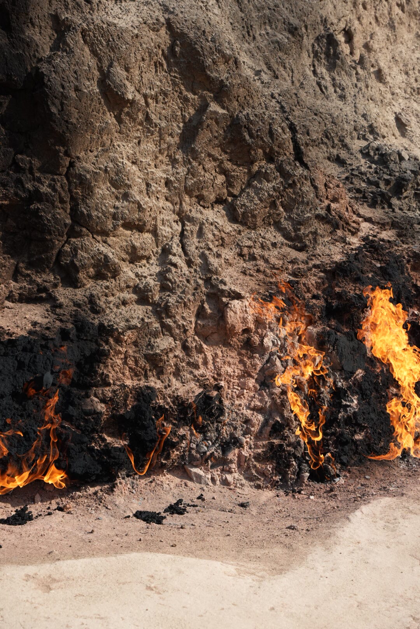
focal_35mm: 58
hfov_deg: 23.6
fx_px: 1004
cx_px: 210
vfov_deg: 34.7
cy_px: 314
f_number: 6.3
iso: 640
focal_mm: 57.5
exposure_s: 1/1250
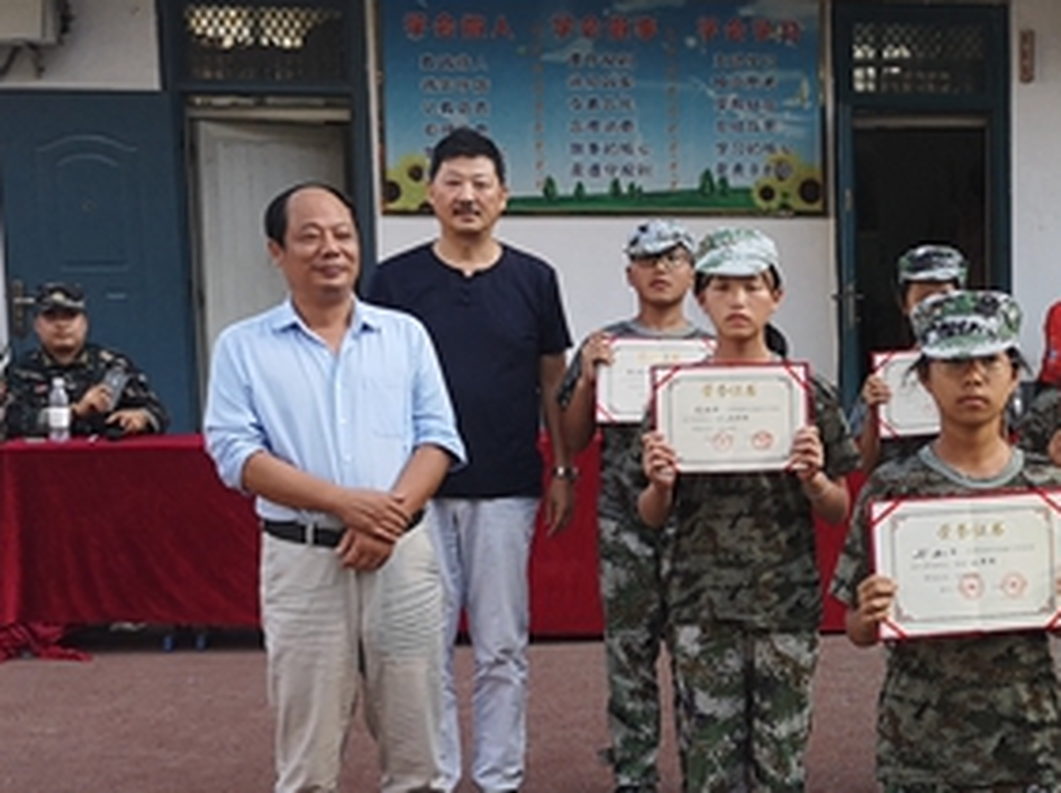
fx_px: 2357
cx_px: 1012
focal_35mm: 77
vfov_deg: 19.1
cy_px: 510
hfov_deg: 24.4
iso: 50
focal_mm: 3.95
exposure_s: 1/413
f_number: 1.8
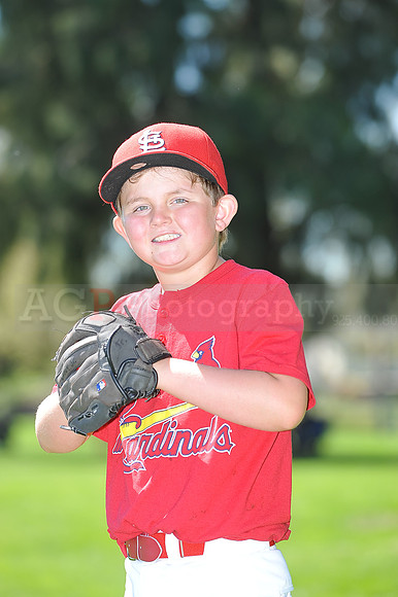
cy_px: 298
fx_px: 3320
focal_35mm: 200
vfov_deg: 10.3
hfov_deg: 6.9
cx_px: 199
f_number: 5.6
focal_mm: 200
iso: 200
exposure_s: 1/250
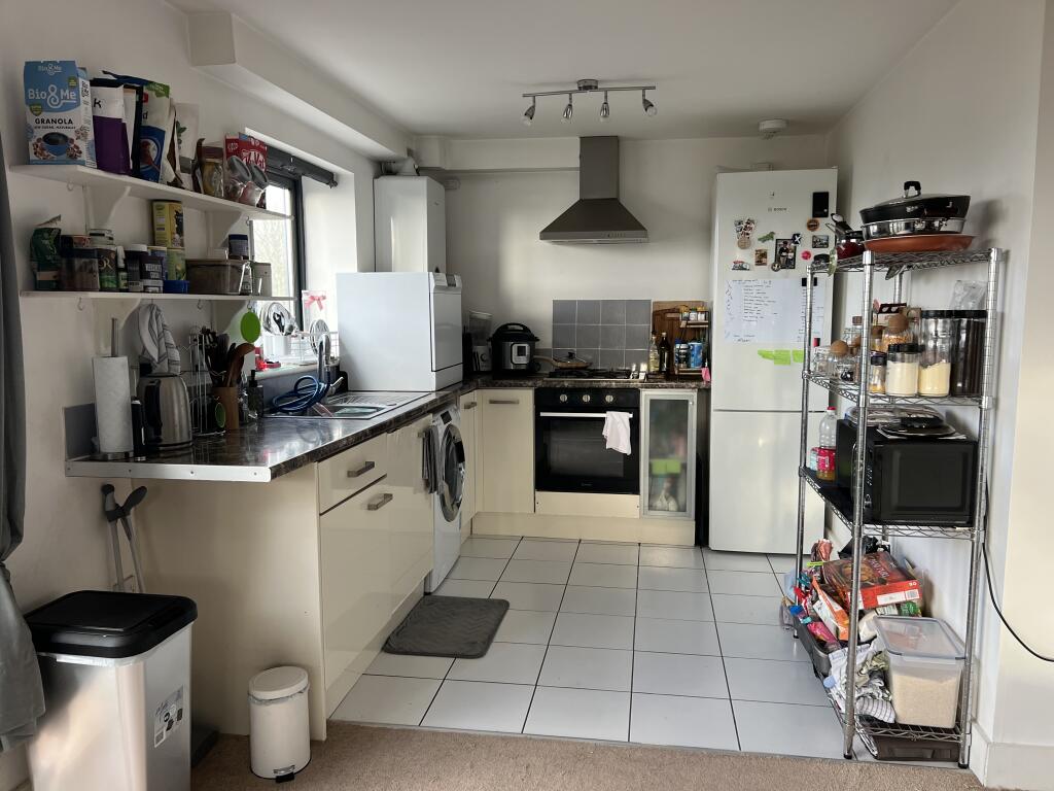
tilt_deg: -6.9
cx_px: 527
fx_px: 792
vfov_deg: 53.1
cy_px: 396
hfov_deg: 67.3
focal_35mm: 26
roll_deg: +0.3
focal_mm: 5.7
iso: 125
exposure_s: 1/120
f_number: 1.5
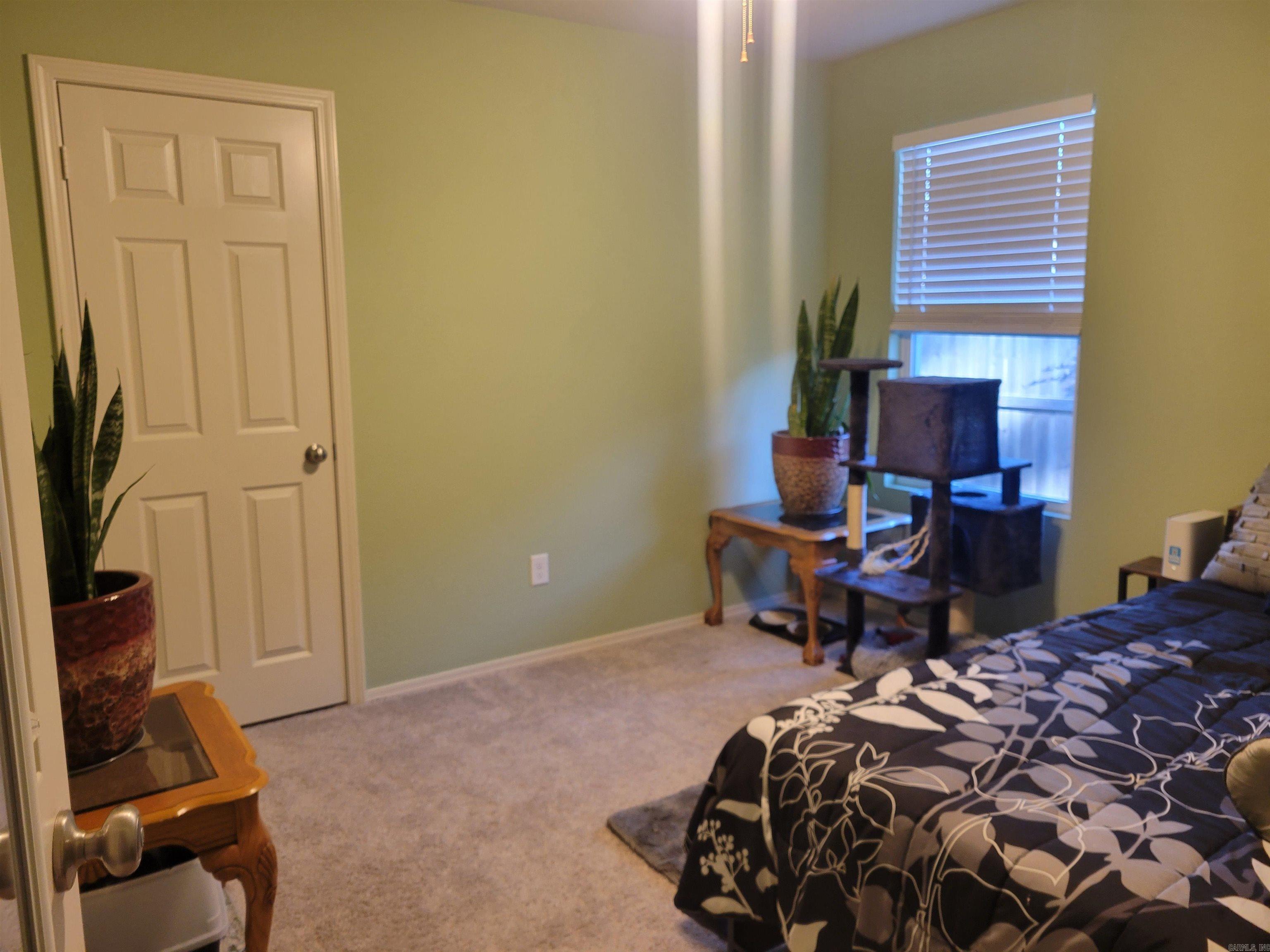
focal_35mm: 26
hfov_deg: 67.3
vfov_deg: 53.1
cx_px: 635
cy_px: 476
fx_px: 954
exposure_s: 1/60
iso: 200
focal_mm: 5.4
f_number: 1.8
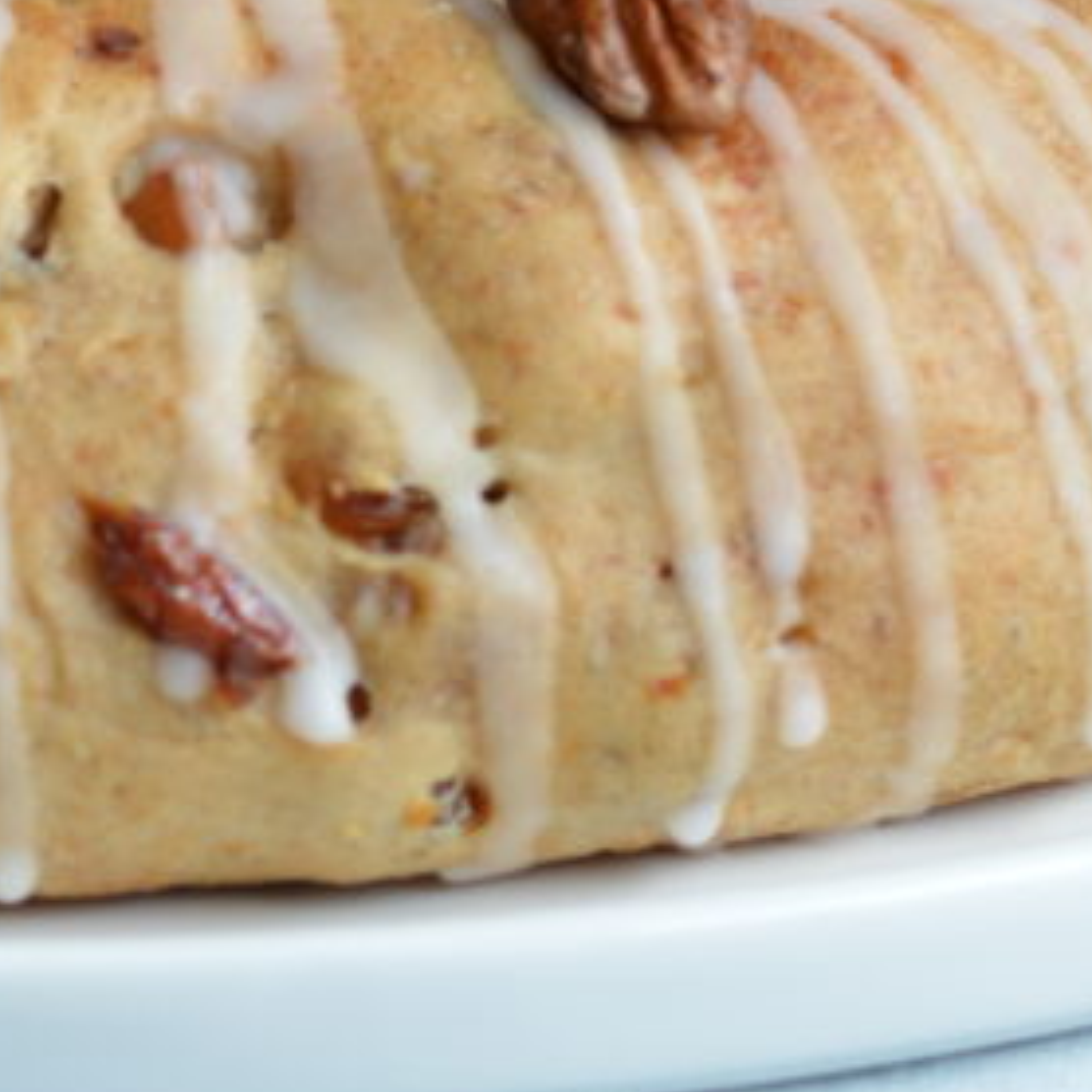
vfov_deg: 3.5
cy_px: -389
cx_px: 1039
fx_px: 17616
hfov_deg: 3.5
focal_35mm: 494
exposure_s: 1/4
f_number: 6.3
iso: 200
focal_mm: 105
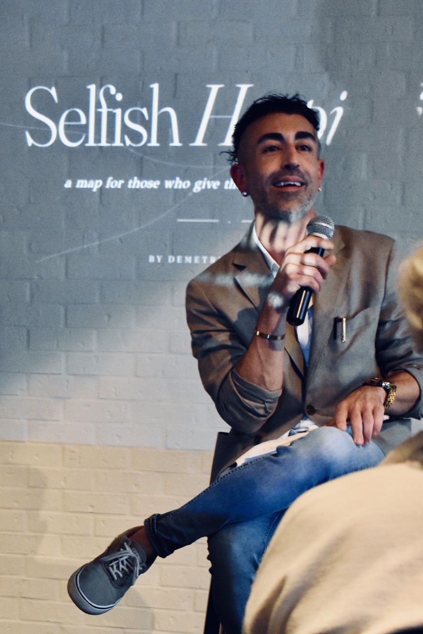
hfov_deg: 19.2
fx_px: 1251
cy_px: 311
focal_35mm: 71
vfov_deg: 28.5
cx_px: 206
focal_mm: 46
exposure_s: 1/60
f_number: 5.3
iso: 6400
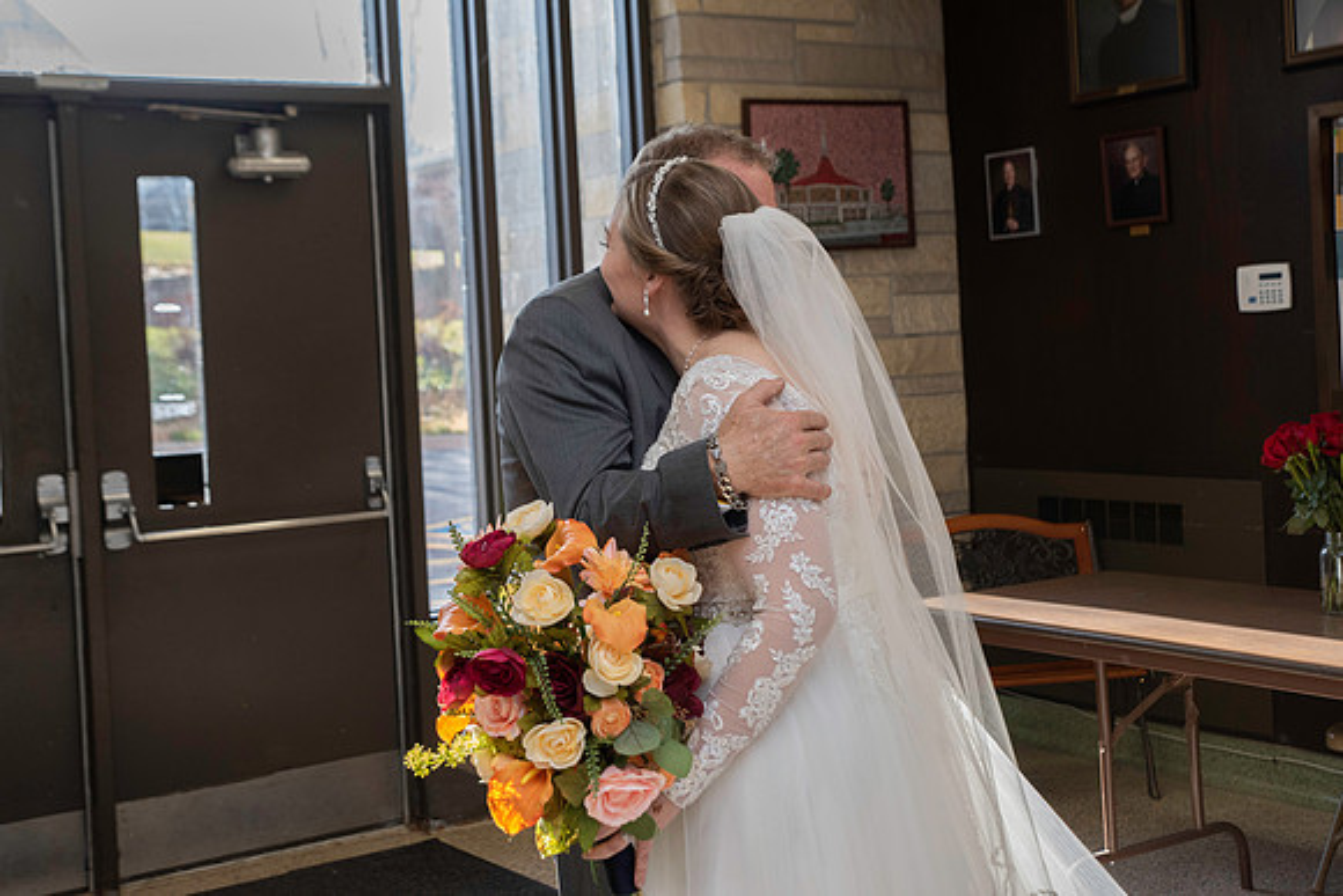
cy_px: 369
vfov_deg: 25.5
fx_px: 1976
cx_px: 672
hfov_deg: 37.5
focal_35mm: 53
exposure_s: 1/200
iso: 640
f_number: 4.5
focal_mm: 45
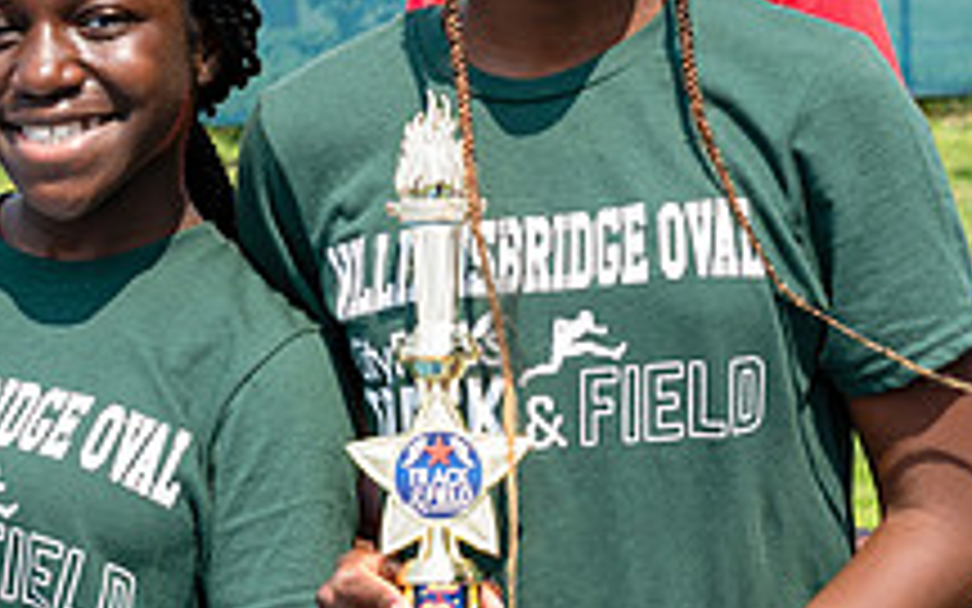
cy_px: 215
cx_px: 448
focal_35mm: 124
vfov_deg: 10.6
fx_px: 3285
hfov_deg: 16.8
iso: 100
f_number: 5
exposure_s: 1/250
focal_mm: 35
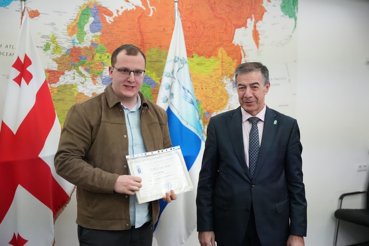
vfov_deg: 30.3
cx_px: 184
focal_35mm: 44
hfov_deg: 44.2
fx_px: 454
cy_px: 123
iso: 8000
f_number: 2.8
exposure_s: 1/320
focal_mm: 44.3
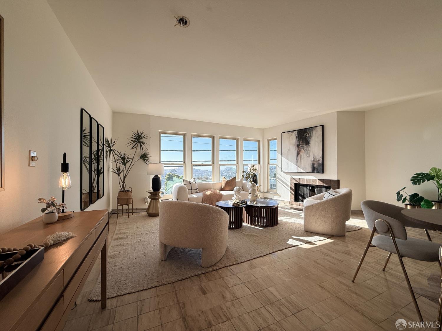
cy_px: 166
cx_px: 221
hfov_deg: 102.1
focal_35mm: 14
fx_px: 179
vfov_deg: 85.7
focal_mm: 2.22
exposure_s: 1/451
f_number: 2.2
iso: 50
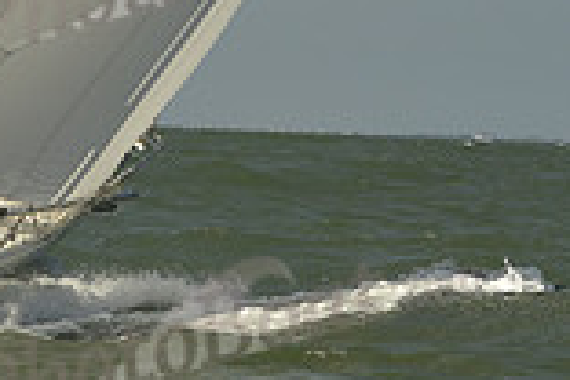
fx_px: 4116
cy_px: -177
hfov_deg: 7.8
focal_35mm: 260
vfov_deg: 5.2
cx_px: -219
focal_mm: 70
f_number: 8
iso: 280
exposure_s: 1/1000
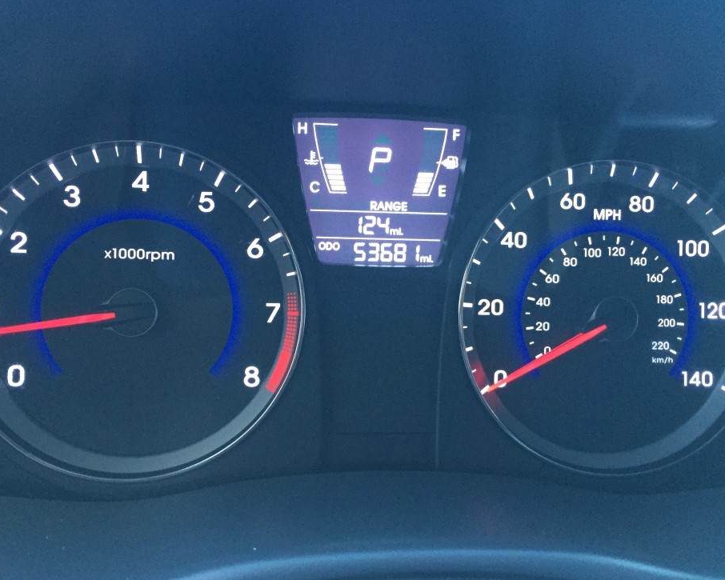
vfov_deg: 45.8
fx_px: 687
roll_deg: -3.7
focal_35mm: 32
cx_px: 342
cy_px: 278
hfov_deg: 55.6
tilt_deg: -20.8
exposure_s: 1/30
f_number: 2.2
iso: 160
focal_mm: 4.15
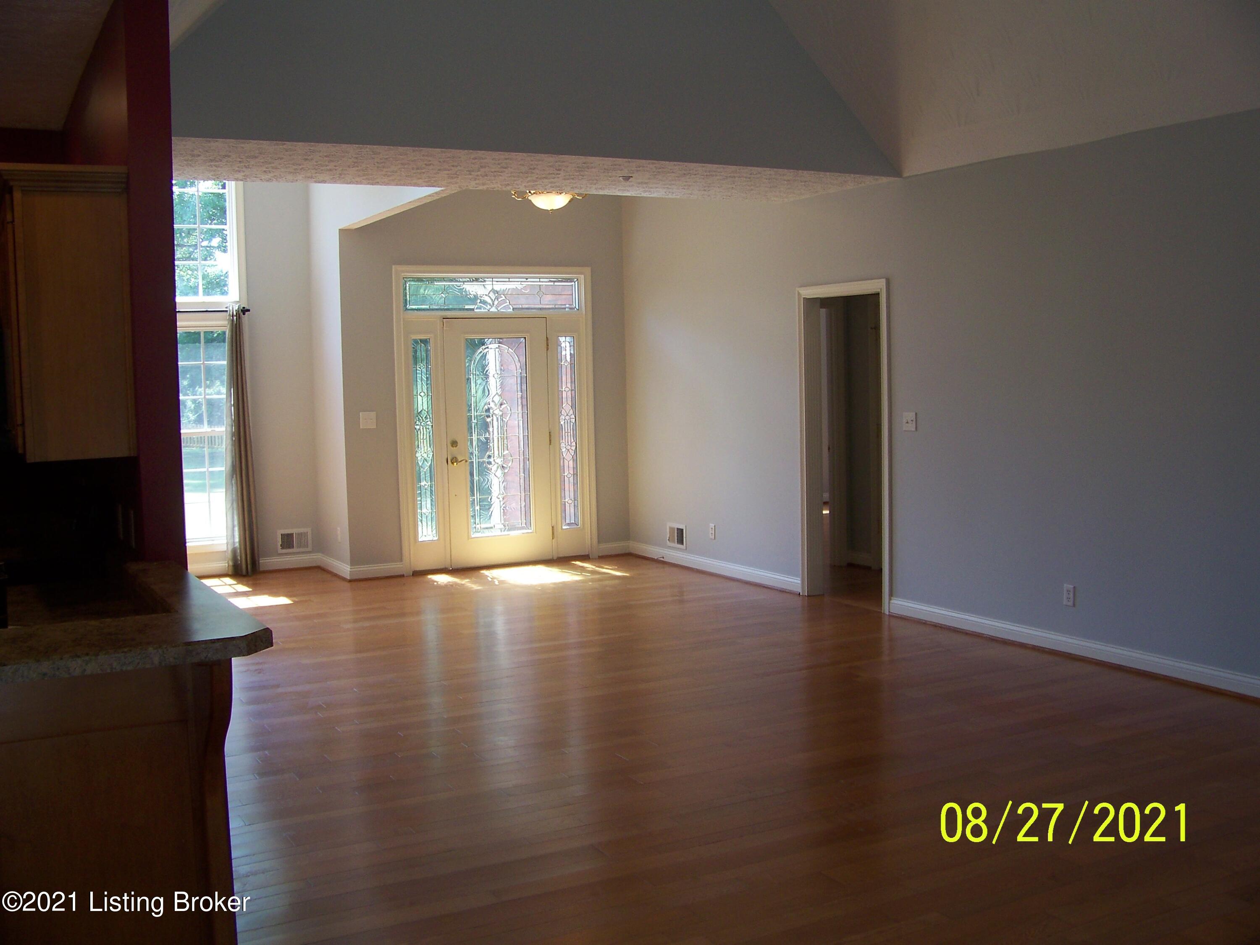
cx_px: 630
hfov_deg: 51.4
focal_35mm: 36
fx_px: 1310
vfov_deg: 39.7
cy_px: 472
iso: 64
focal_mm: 5.85
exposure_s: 1/40
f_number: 3.2
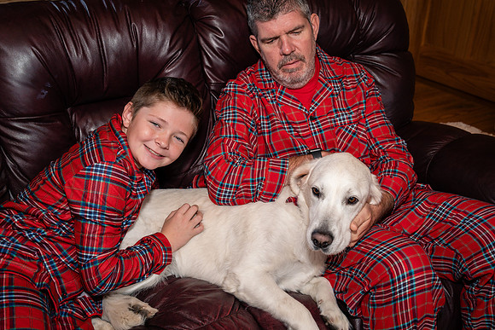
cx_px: 248
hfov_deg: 45.4
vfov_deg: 31.2
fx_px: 591
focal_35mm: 43
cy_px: 165
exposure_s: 1/160
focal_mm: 43
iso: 500
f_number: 5
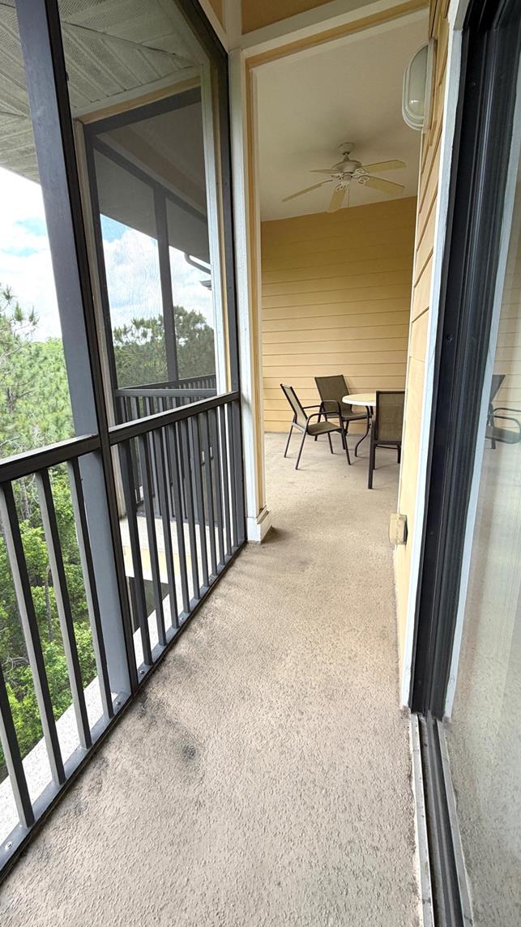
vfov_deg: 99.3
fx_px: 393
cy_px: 448
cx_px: 235
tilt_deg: -13.1
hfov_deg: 66.9
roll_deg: +2.9
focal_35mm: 16
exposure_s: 1/121
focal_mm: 2.22
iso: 64
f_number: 2.2
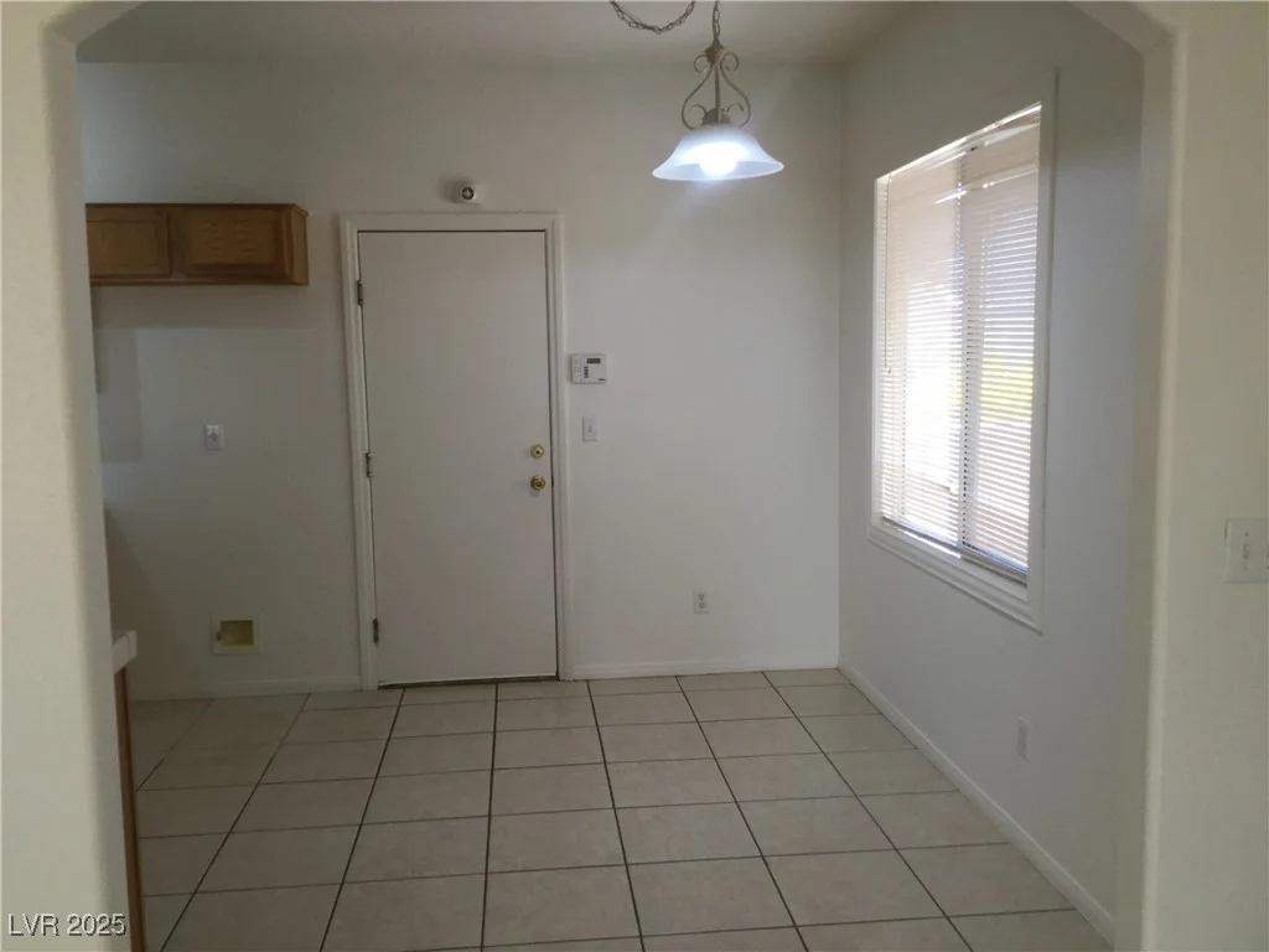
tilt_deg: -7.6
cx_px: 634
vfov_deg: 45.4
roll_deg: +1.2
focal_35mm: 31
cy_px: 476
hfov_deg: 58.4
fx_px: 1136
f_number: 2.4
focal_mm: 3.3
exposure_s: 1/30
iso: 50
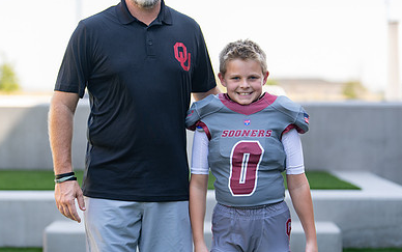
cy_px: 120
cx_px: 188
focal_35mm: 85
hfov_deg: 24.3
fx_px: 932
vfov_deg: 15.4
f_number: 1.2
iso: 100
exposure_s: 1/1600
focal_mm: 50
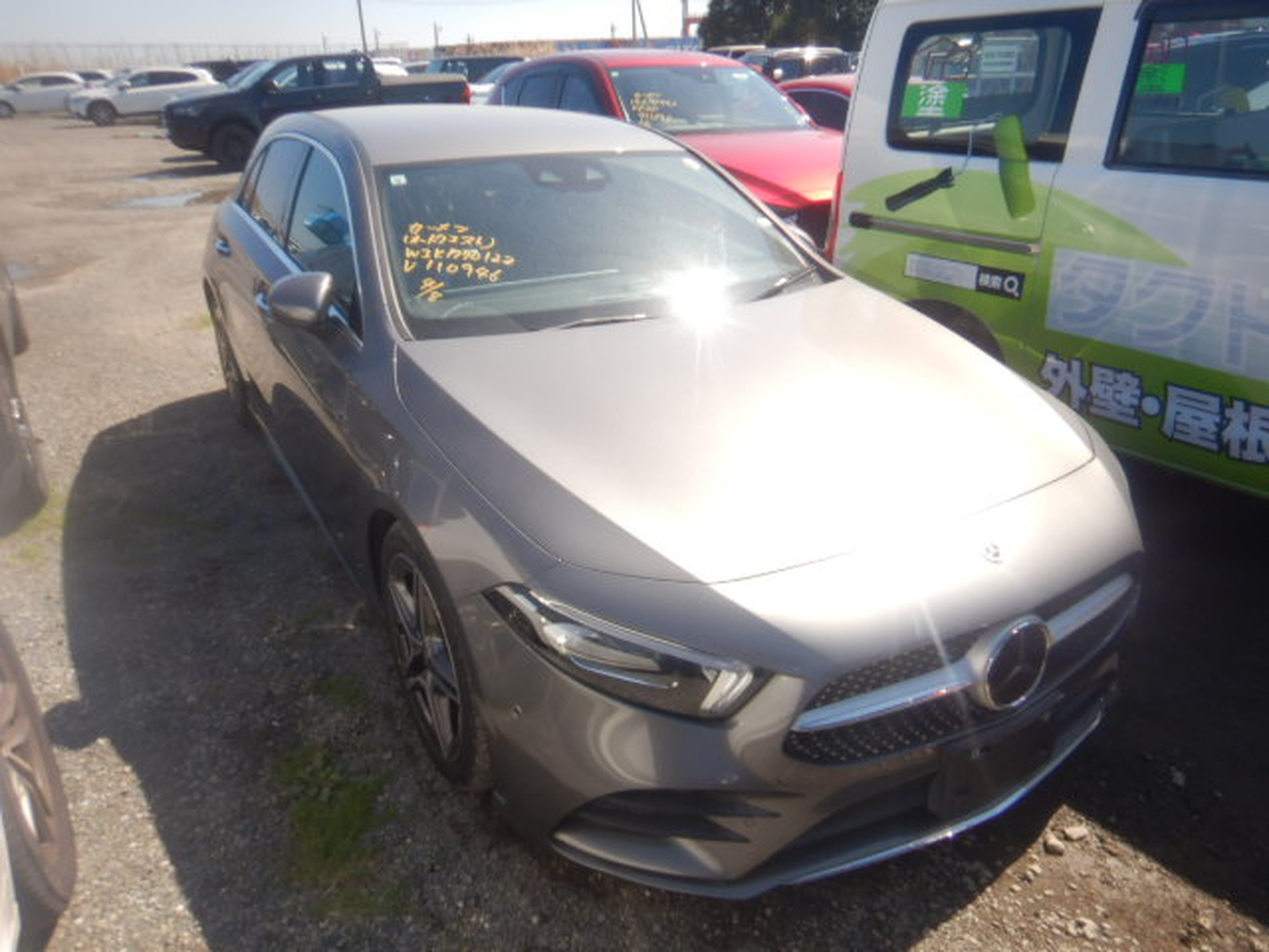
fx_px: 880
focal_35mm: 24
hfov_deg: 71.6
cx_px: 634
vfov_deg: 56.8
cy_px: 476
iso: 125
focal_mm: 4.3
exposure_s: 1/320
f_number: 2.8
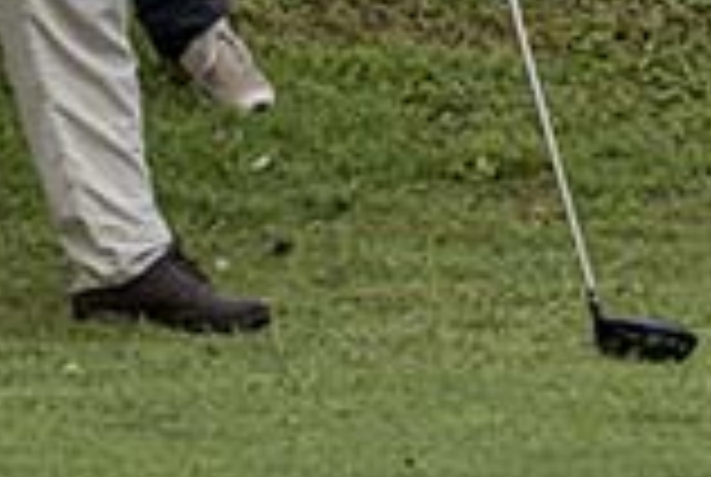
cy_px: -567
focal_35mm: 479
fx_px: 9478
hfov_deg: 4.2
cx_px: 1868
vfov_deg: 2.9
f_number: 5
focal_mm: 79
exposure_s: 1/2500
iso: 1250
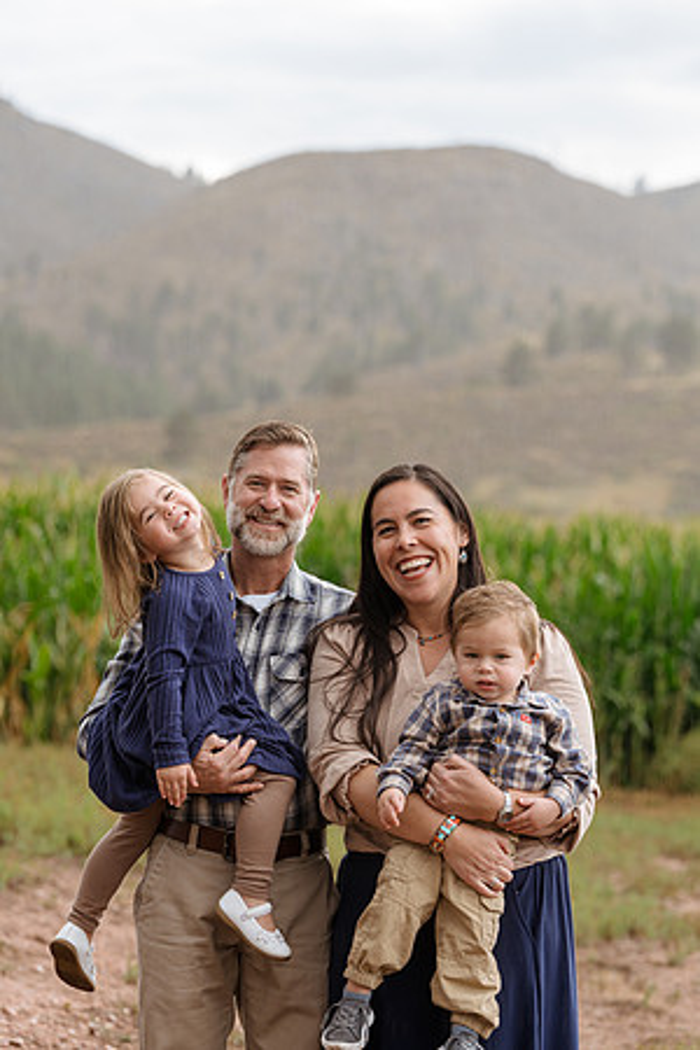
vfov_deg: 14.8
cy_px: 525
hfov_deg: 9.9
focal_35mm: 139
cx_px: 350
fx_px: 4054
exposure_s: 1/125
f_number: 5.6
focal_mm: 139
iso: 200
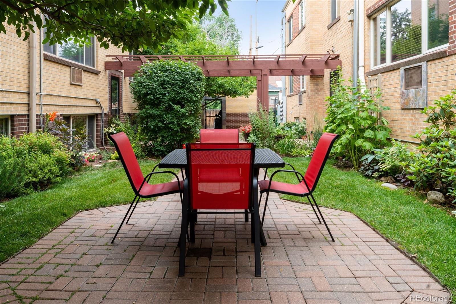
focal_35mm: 28
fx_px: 355
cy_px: 152
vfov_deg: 46.4
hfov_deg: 65.5
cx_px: 228
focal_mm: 28
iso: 400
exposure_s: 1/20
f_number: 9
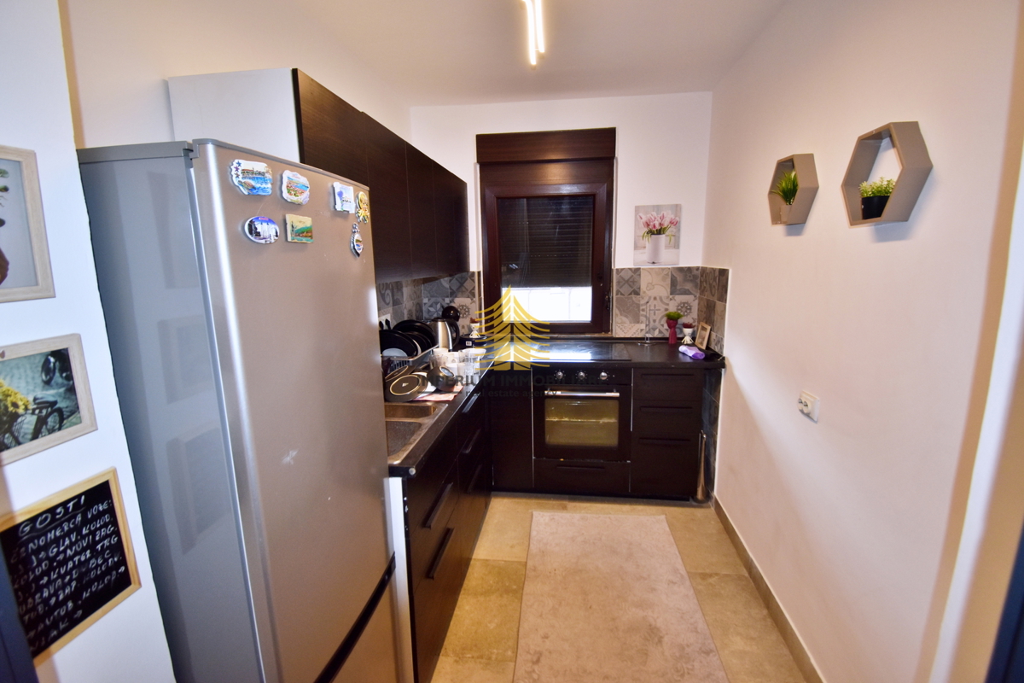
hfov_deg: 100.4
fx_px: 427
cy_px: 342
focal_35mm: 15
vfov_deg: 77.3
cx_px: 512
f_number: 4.5
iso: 360
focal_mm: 10
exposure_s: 1/60
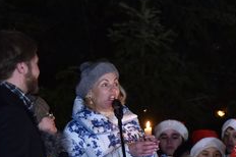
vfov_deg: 7.7
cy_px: 112
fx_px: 1159
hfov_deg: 11.6
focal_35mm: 177
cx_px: 213
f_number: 4
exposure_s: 1/60
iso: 2000
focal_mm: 82
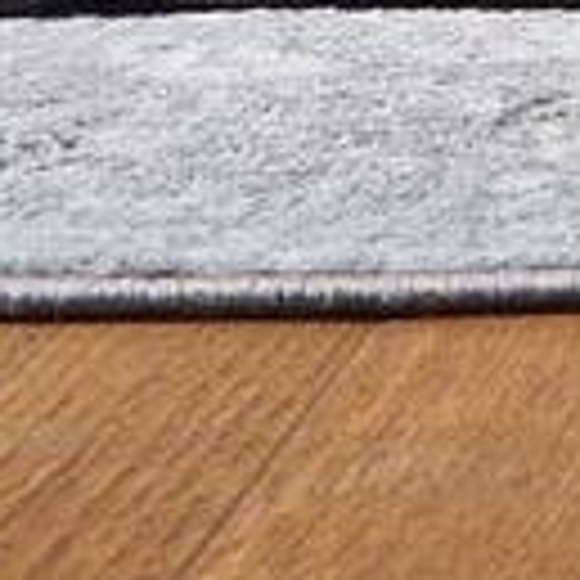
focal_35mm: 201
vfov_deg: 8.3
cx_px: 1173
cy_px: -535
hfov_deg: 8.3
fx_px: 3810
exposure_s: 1/50
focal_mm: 5.4
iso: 64
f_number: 1.8
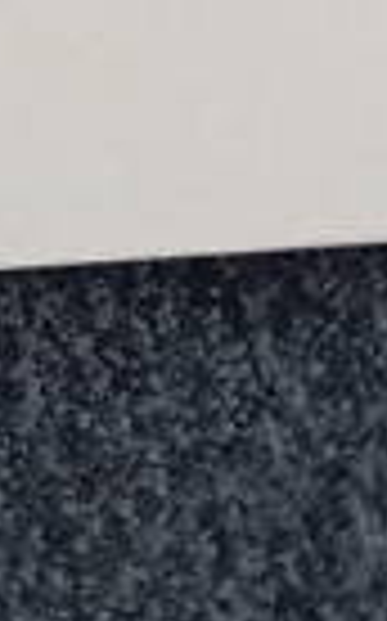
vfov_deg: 8.7
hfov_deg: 6.1
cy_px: -976
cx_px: -220
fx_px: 3602
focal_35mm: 213
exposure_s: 1/16.7
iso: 750
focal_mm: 3.65
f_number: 2.2
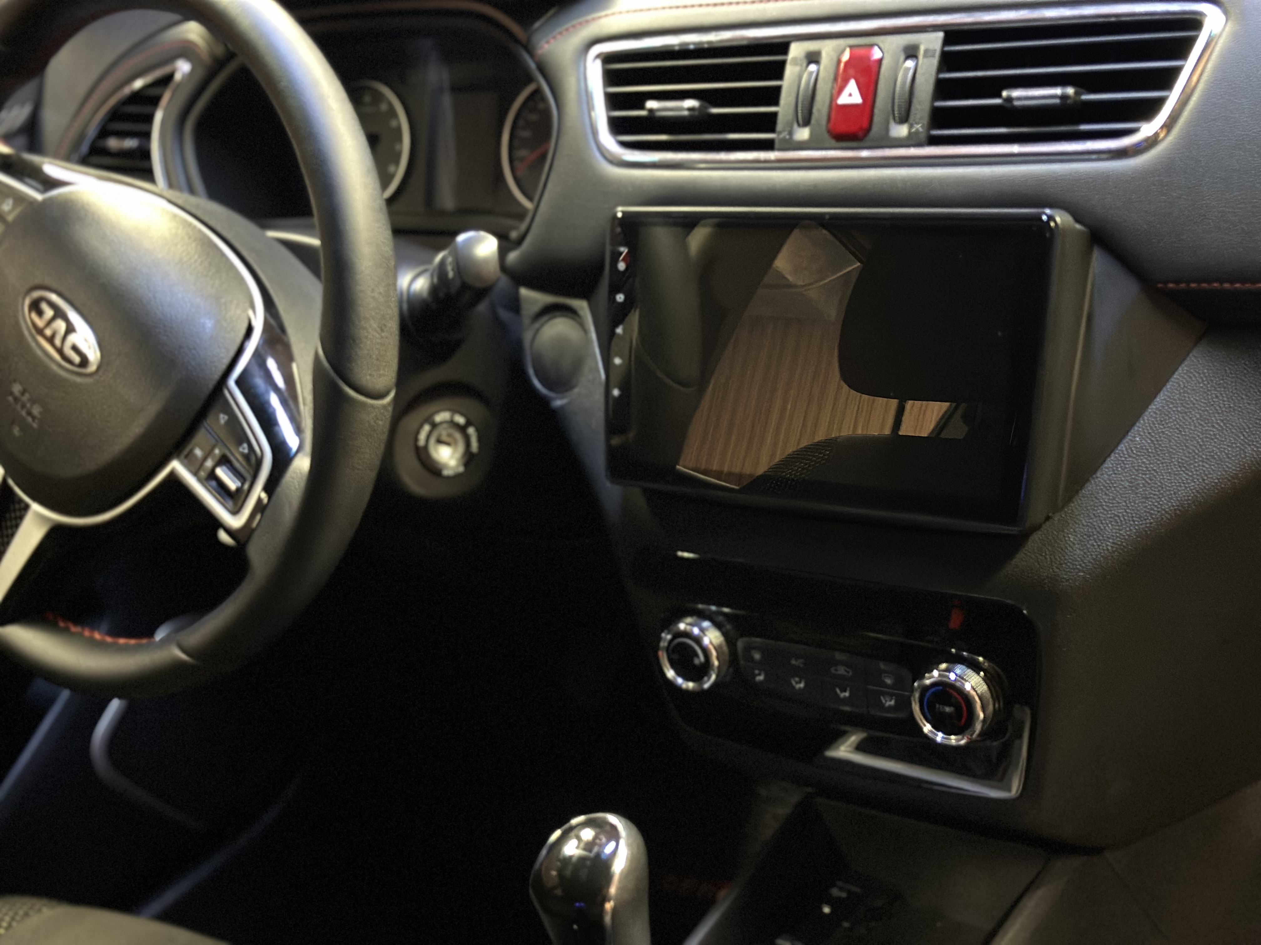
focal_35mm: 48
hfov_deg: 39.7
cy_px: 472
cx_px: 630
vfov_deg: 30.3
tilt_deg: -23.1
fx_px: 1749
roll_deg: +10.9
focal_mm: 6.86
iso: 1250
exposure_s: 1/14
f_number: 1.78
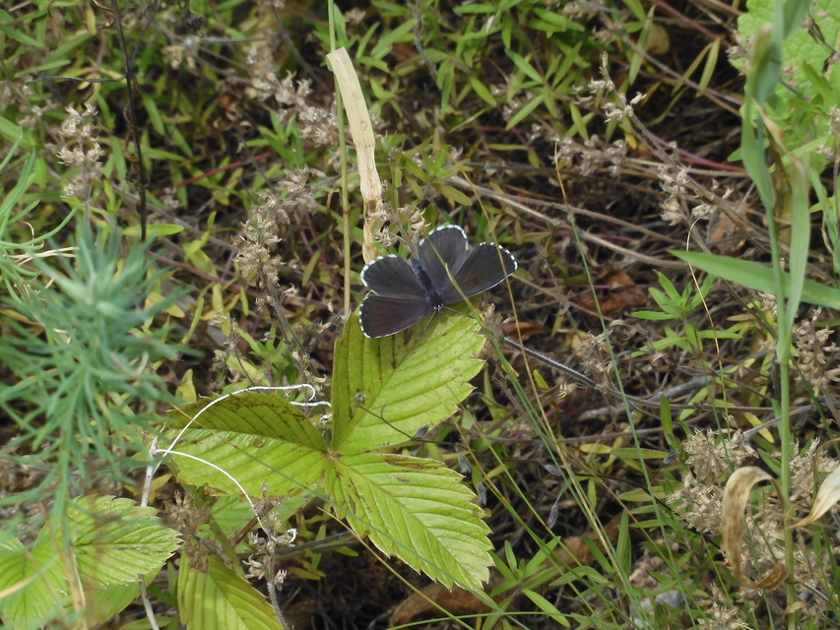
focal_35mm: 300
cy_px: 315
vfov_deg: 5.0
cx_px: 420
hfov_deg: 6.6
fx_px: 7281
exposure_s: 1/125
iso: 100
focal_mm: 53.5
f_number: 8
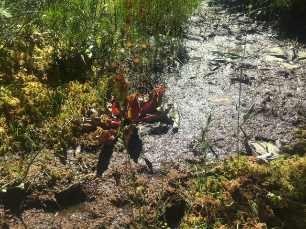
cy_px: 114
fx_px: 256
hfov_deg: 61.7
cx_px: 153
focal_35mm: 29
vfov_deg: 48.2
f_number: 2.2
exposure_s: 1/962
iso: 25
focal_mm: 4.15
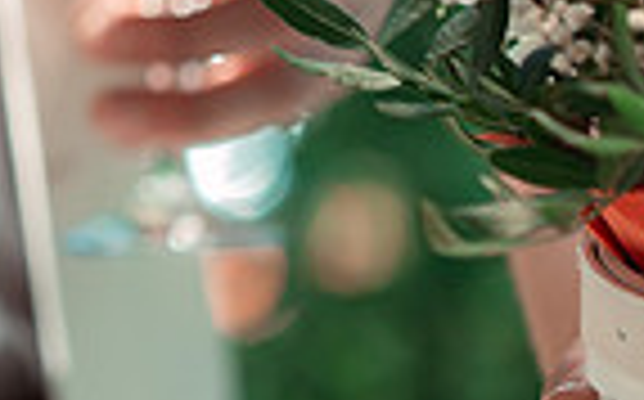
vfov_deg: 3.5
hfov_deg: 5.6
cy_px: 11
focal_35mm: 372
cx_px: -428
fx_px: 6521
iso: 200
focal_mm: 90
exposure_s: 1/500
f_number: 3.2
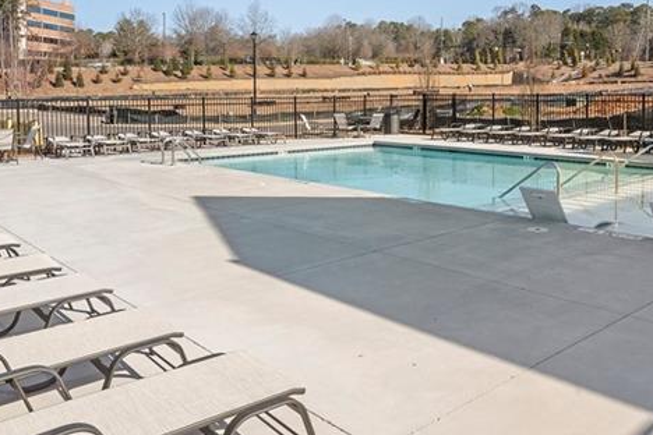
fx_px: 635
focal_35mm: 35
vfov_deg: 36.9
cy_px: 107
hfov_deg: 54.1
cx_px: 385
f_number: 16
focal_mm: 16
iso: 640
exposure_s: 1/2500
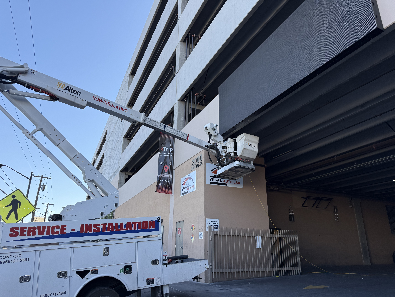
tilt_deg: +19.8
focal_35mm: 24
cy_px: 148
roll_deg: -0.5
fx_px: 274
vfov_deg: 56.8
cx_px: 198
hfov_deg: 71.6
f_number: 1.78
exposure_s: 1/1585
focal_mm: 6.76
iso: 100
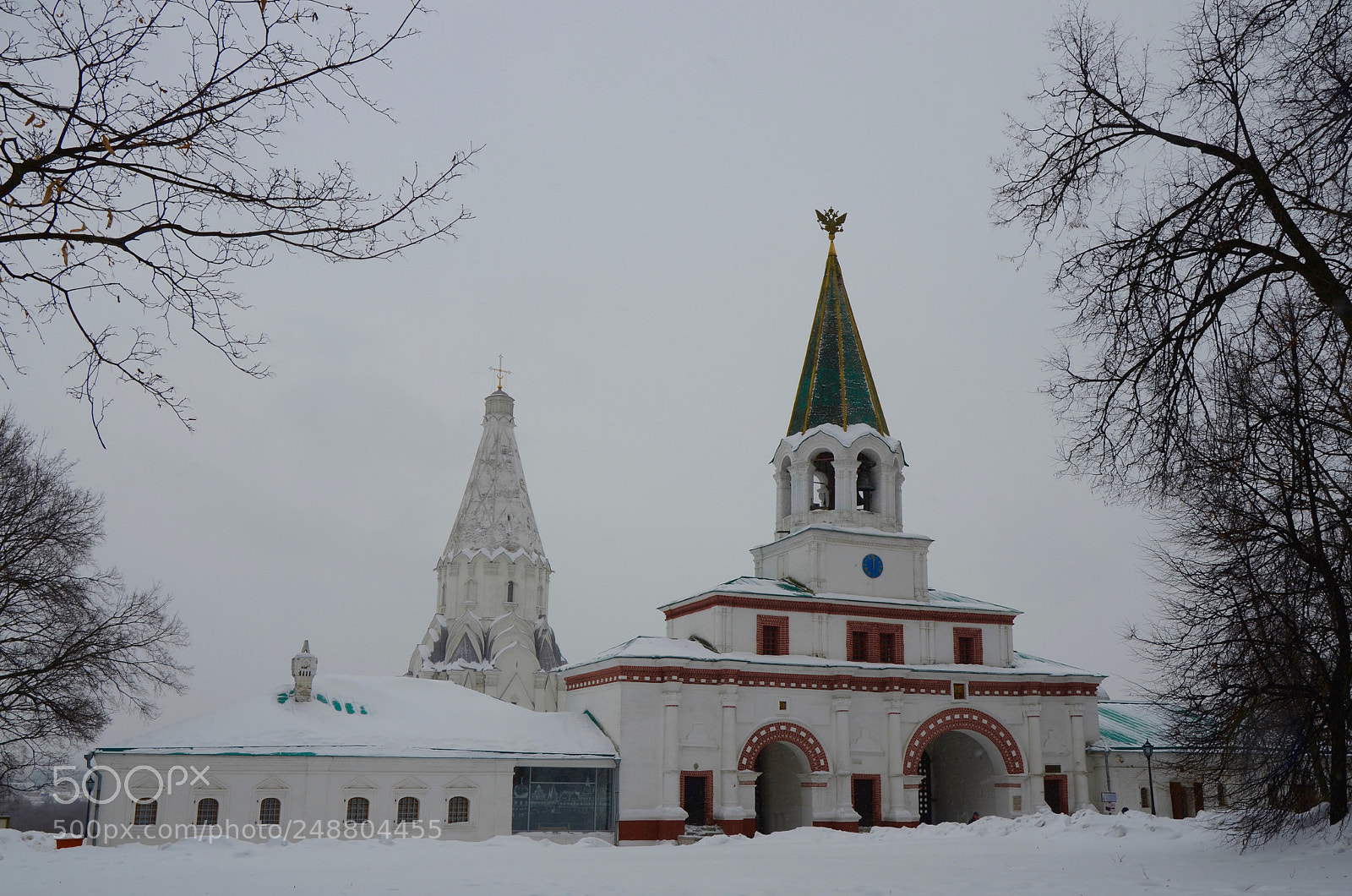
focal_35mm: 33
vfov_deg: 39.8
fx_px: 1237
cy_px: 448
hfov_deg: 57.3
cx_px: 676
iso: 100
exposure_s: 1/200
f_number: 10
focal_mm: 22
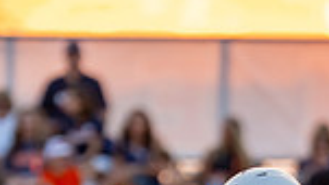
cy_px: 417
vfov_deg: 1.1
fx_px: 9406
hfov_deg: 2.0
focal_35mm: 1078
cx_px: 144
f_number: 2.8
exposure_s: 1/1000
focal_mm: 200
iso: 640
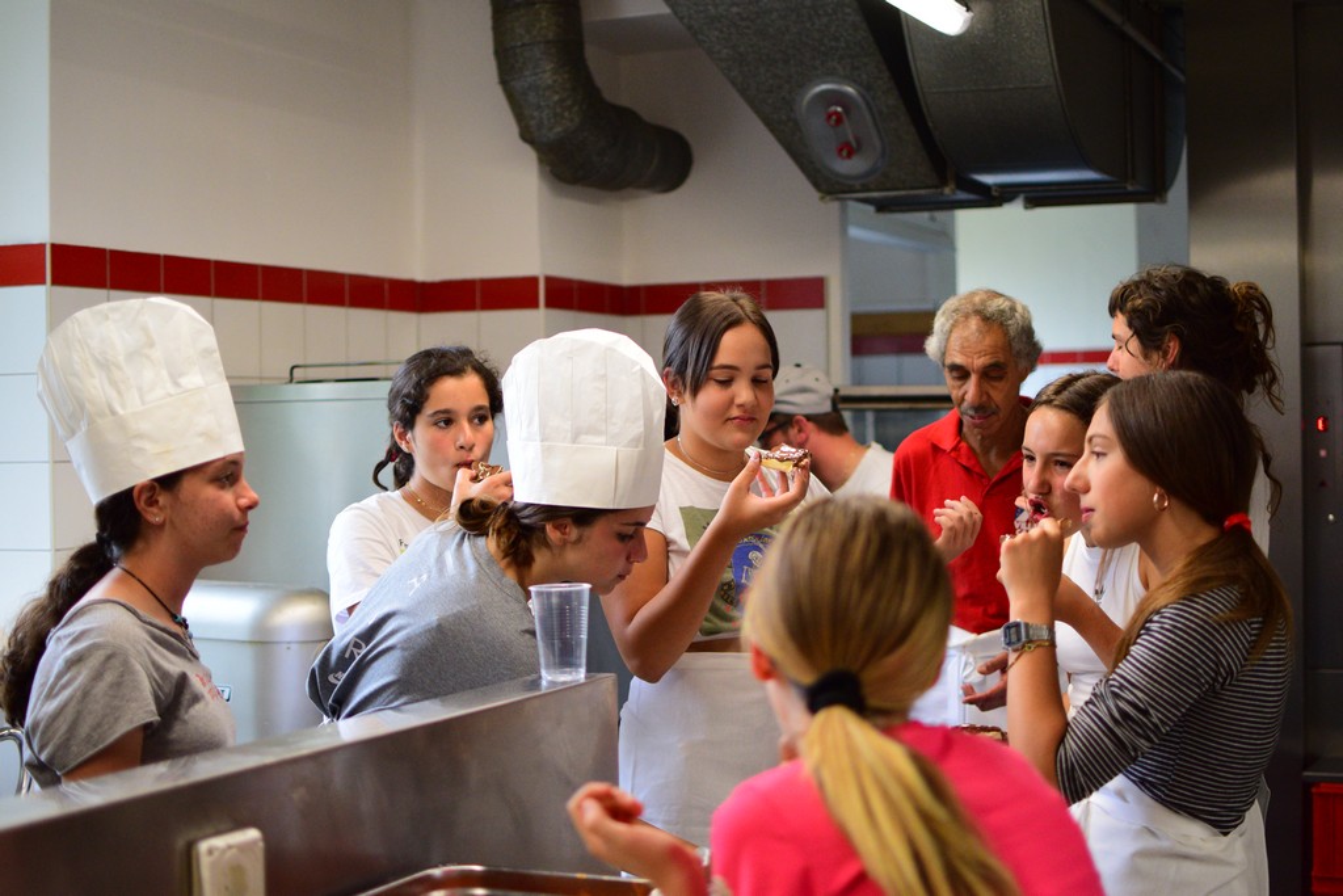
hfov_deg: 37.8
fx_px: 1959
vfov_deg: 25.8
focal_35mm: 52
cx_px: 672
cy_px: 448
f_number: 1.8
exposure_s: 1/1000
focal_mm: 35
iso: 1400
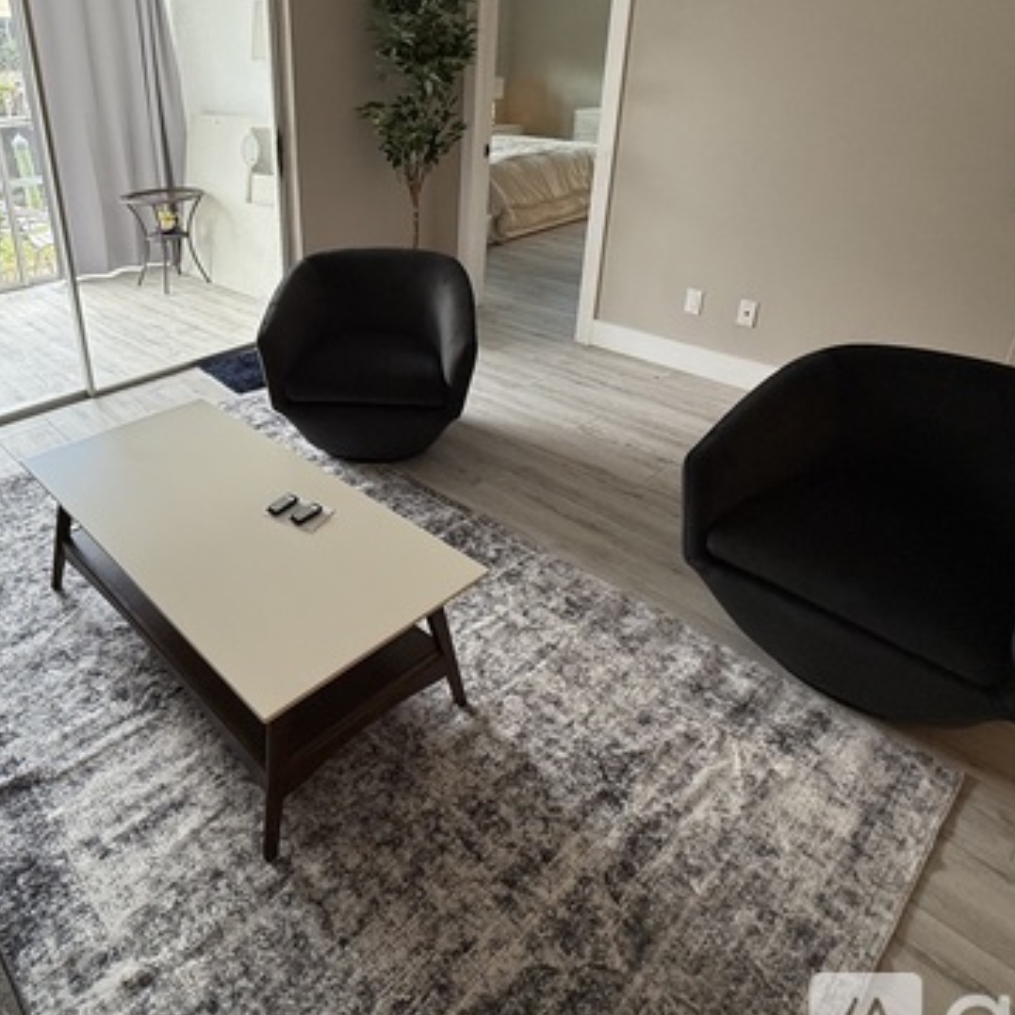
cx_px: 324
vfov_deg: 66.2
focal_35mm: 23
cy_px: 379
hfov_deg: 65.2
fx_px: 763
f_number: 2.2
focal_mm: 2.22
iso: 160
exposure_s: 1/120
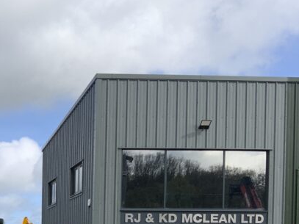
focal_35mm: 73
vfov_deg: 18.9
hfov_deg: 24.7
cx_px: -37
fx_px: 630
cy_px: 281
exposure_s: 1/1311
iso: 16
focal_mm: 3
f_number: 1.8
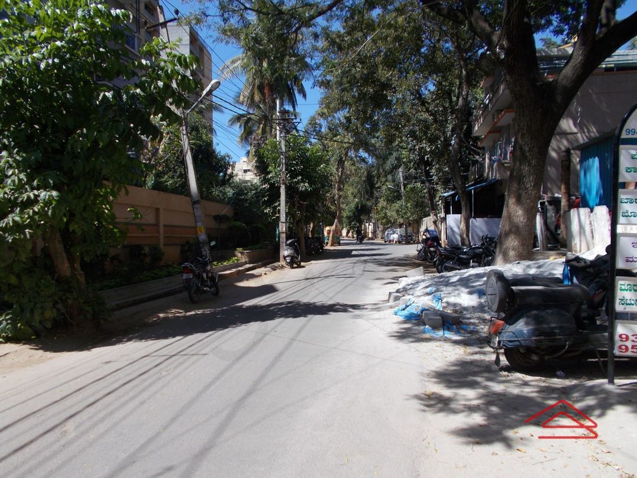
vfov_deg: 53.1
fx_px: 478
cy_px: 239
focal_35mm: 26
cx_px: 318
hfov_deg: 67.3
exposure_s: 1/125
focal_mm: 4.6
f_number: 8
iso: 80
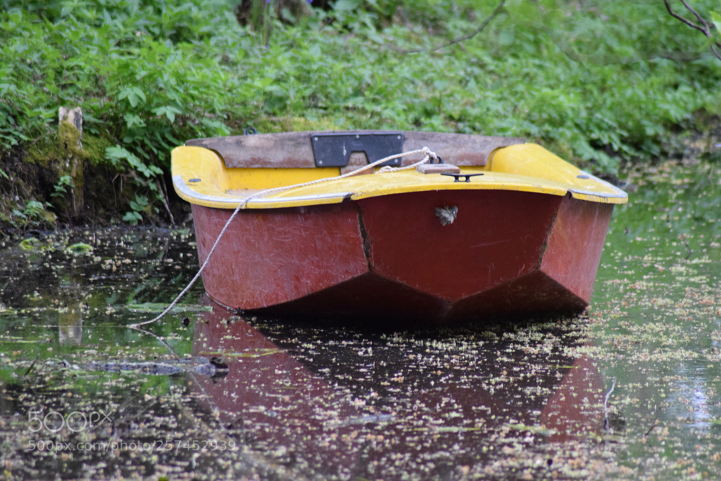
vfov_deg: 3.5
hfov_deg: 5.3
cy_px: 240
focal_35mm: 390
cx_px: 360
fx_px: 7809
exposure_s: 1/500
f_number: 5
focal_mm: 260
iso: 2200
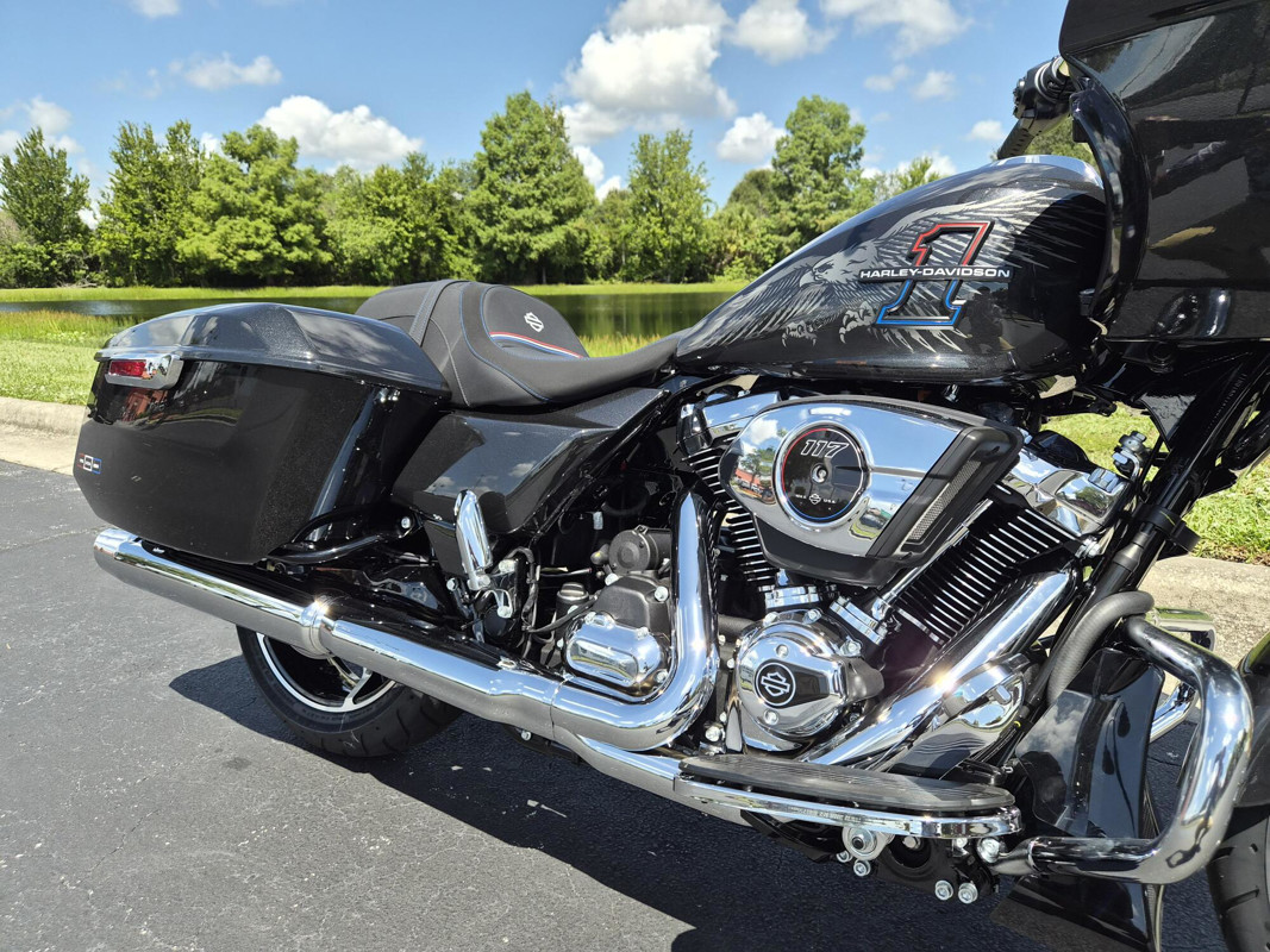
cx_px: 635
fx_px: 844
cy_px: 476
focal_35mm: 23
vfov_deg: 58.9
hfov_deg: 73.9
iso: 80
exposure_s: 1/2880
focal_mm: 5.4
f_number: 1.8
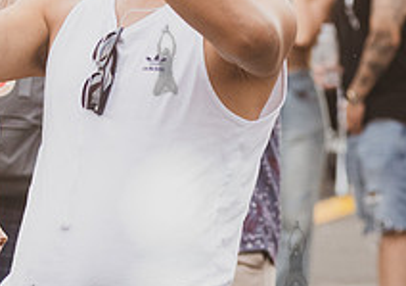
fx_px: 4163
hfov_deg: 5.5
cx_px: -150
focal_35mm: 363
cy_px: -11
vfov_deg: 3.9
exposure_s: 1/2500
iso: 2000
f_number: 4.5
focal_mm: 120
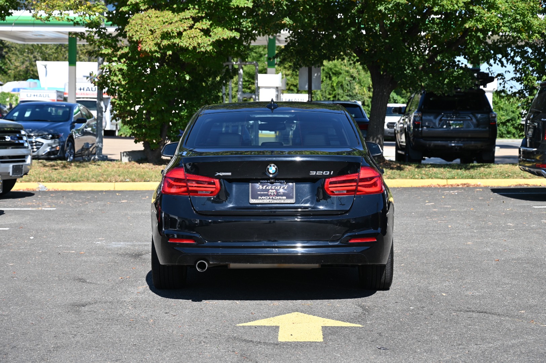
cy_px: 182
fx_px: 1061
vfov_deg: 19.4
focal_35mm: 70
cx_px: 273
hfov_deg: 28.9
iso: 100
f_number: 6.3
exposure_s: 1/320
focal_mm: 70
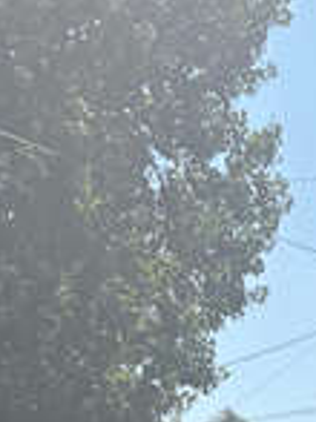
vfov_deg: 12.3
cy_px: 916
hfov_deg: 10.1
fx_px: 1658
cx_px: 635
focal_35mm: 136
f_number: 1.6
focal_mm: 5.96
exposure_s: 1/2747
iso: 50
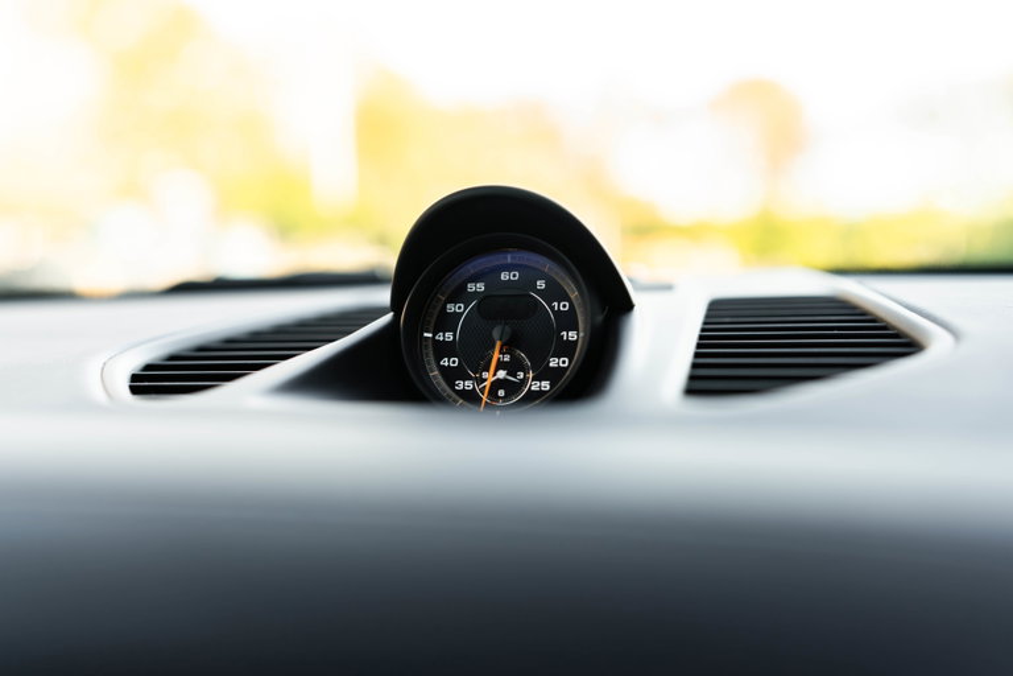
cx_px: 506
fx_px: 985
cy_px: 338
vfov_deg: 37.9
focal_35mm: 35
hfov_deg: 54.4
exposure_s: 1/100
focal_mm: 35
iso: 500
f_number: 2.2
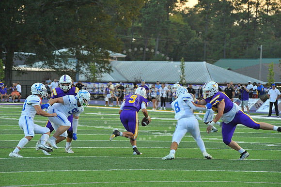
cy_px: 94
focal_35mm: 200
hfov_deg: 10.3
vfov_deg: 6.9
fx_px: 1560
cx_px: 140
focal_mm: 200
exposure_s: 1/320
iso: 2000
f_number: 8
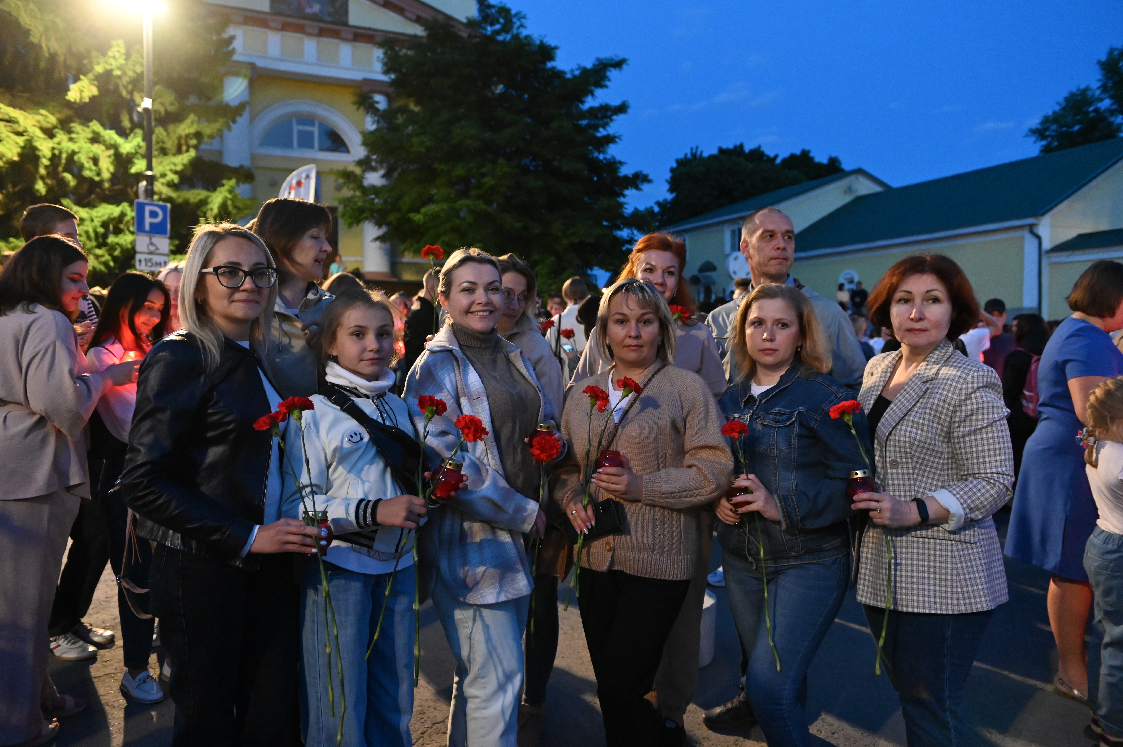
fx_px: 810
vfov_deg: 49.5
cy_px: 374
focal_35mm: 26
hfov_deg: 69.4
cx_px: 562
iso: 8000
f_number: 2.8
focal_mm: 26
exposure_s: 1/100
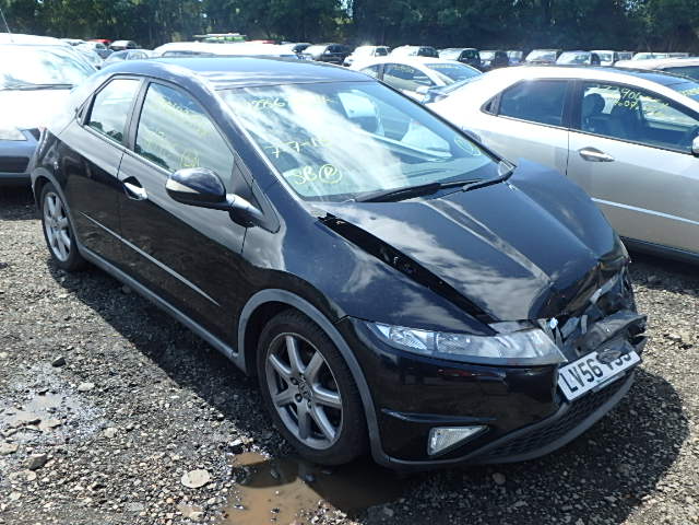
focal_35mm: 31
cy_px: 262
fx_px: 626
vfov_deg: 45.4
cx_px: 350
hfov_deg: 58.4
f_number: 4.7
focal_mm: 5.6
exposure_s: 1/250
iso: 125
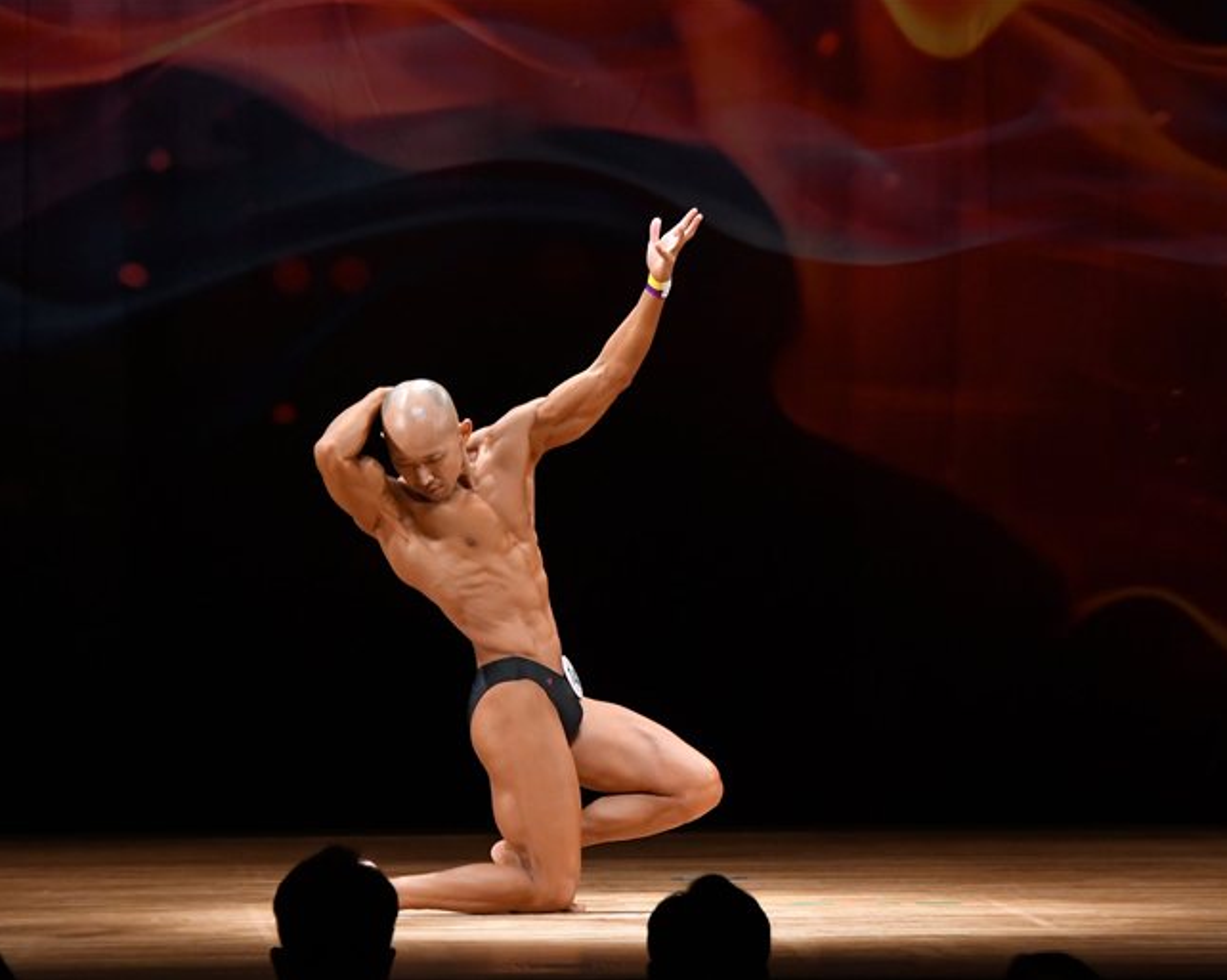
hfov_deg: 7.6
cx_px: 616
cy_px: 489
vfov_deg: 6.1
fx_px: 9256
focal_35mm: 255
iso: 3200
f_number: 5.6
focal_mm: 150
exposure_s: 1/400
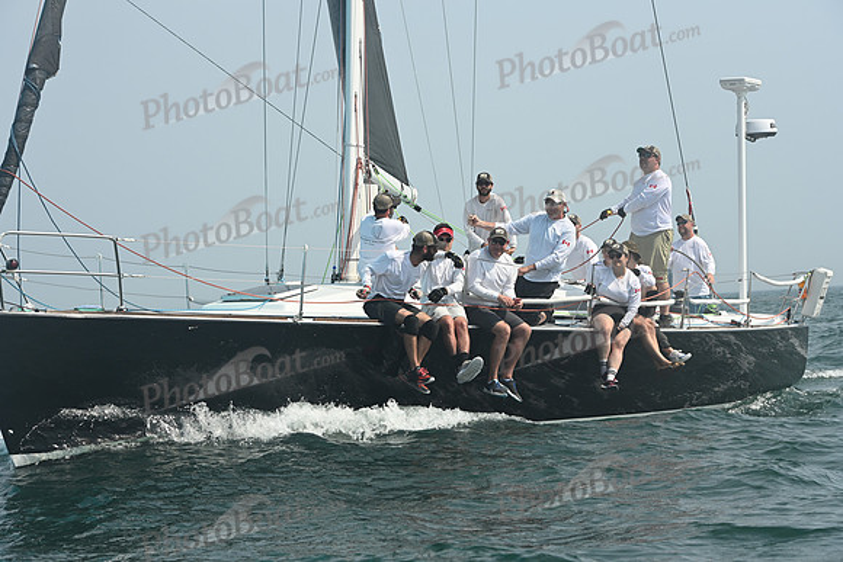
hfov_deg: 20.4
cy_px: 281
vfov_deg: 13.7
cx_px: 422
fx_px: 2342
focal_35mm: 100
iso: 320
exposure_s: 1/1250
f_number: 8
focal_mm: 100
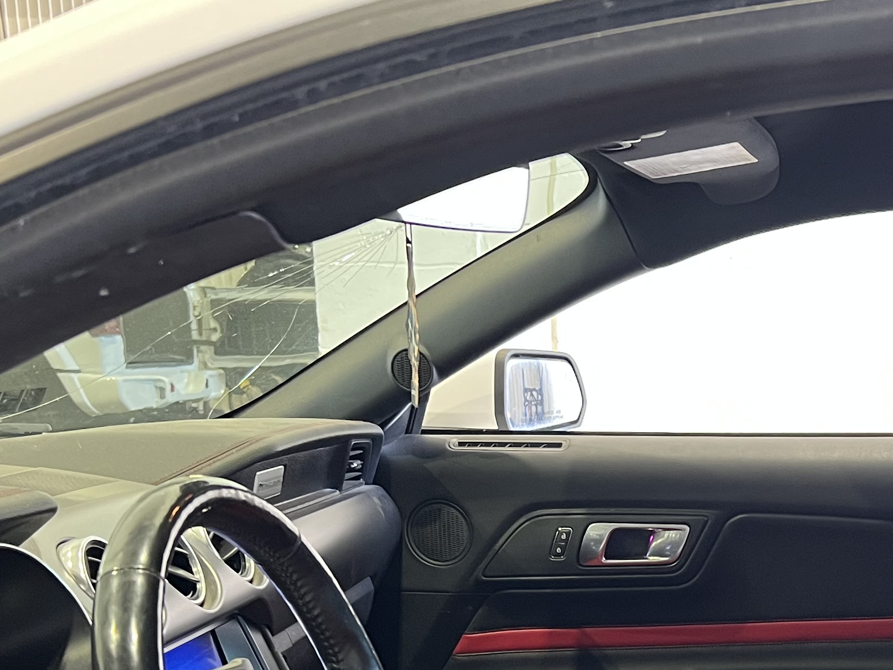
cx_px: 743
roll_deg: +0.3
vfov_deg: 20.9
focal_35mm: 65
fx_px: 1677
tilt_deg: -18.0
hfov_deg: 29.0
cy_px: 820
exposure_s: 1/60
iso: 250
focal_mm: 5.7
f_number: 1.5
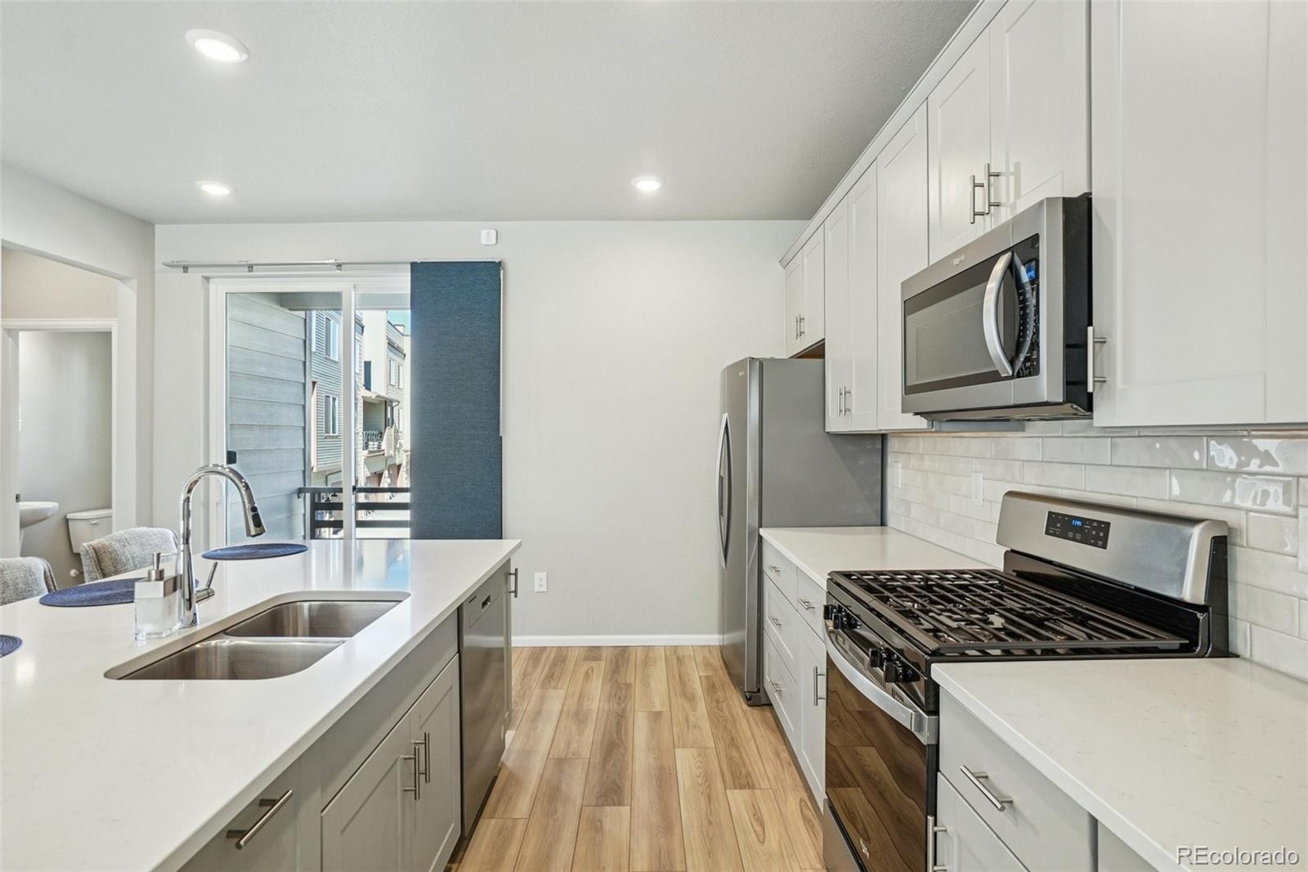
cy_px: 436
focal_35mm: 18
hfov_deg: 90.0
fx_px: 654
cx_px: 654
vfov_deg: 67.4
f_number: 8
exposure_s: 1/20
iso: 400
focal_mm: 12
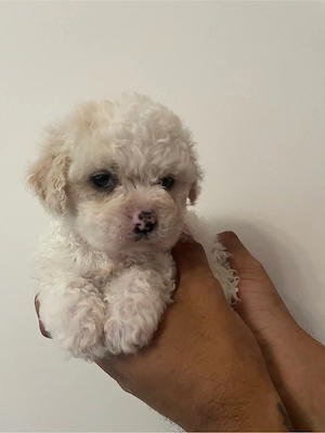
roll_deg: +3.0
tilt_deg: -0.9
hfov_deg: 53.1
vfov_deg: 67.3
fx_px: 325
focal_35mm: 26
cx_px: 162
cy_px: 216
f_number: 1.6
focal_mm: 4.2
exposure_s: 1/50
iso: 250
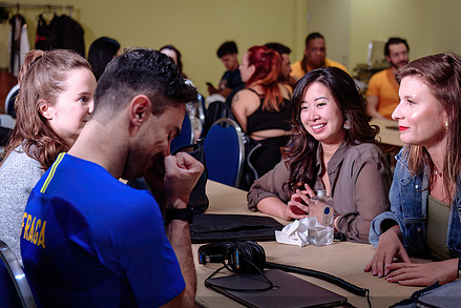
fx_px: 935
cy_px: 147
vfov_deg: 18.7
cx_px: 269
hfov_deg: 27.7
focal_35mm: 73
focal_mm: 46
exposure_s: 1/100
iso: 400
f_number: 3.2
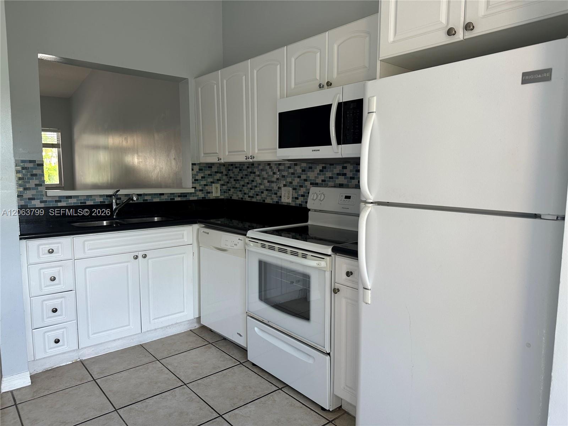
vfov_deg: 56.8
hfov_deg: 71.6
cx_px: 284
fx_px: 394
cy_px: 213
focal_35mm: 24
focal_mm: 6.86
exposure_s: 1/121
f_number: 1.78
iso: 80
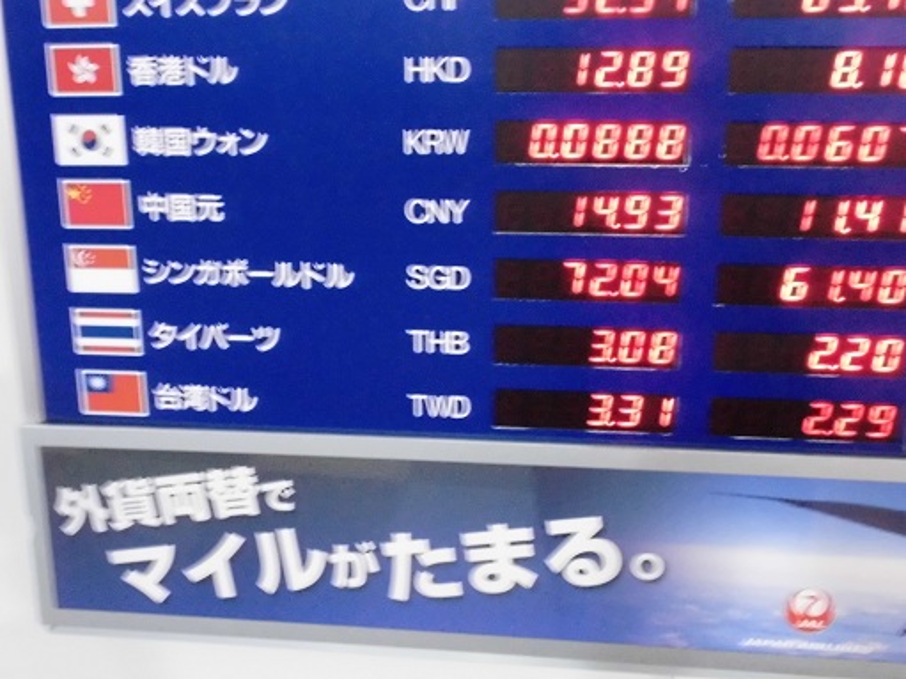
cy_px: 340
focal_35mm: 44
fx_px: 1151
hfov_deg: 43.0
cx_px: 453
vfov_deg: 32.9
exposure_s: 1/8
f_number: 4.2
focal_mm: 7.9
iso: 800
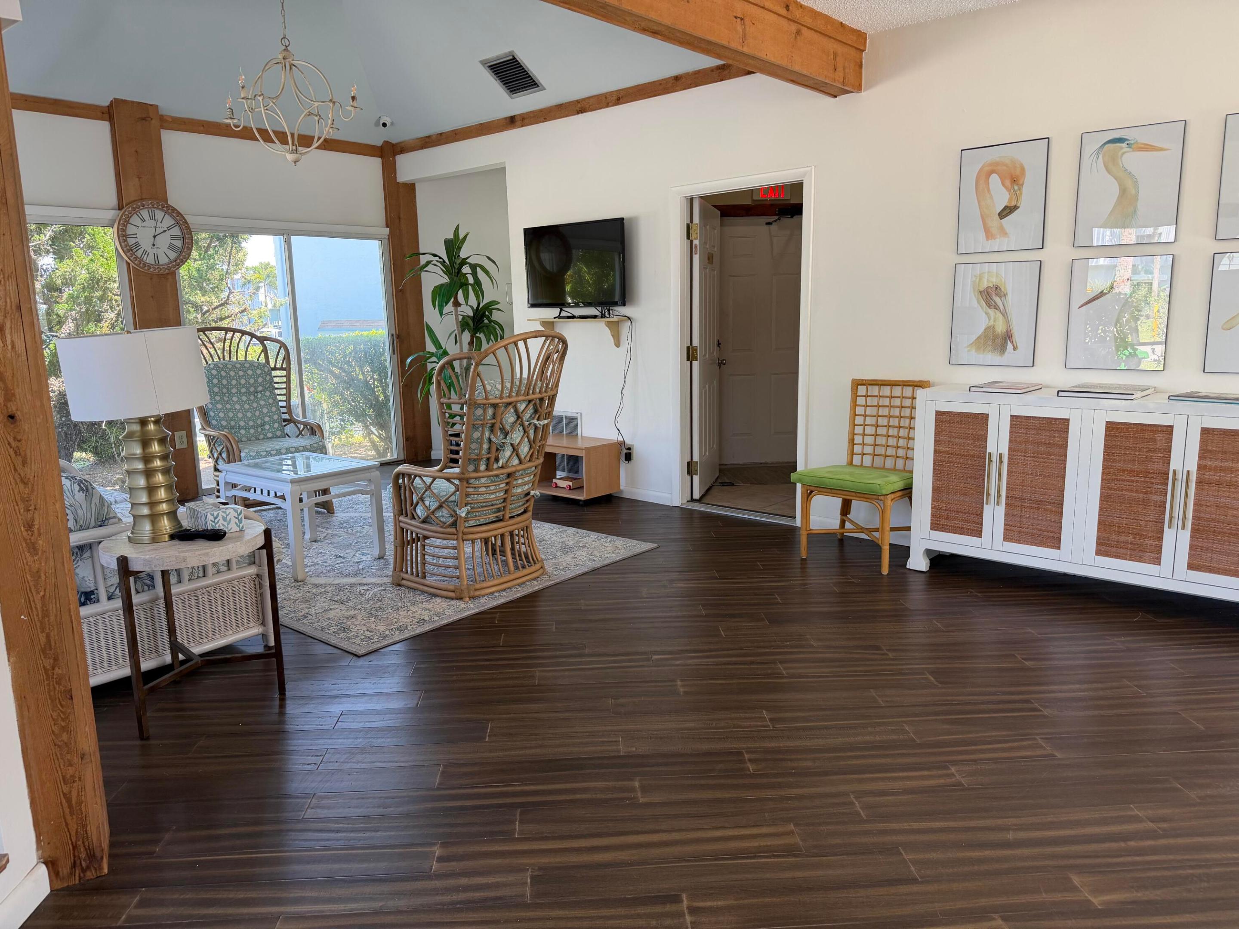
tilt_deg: -9.5
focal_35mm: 24
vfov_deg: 56.8
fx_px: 859
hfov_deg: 71.6
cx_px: 620
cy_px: 464
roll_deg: +2.5
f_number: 1.78
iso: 100
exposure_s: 1/154
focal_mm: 6.76
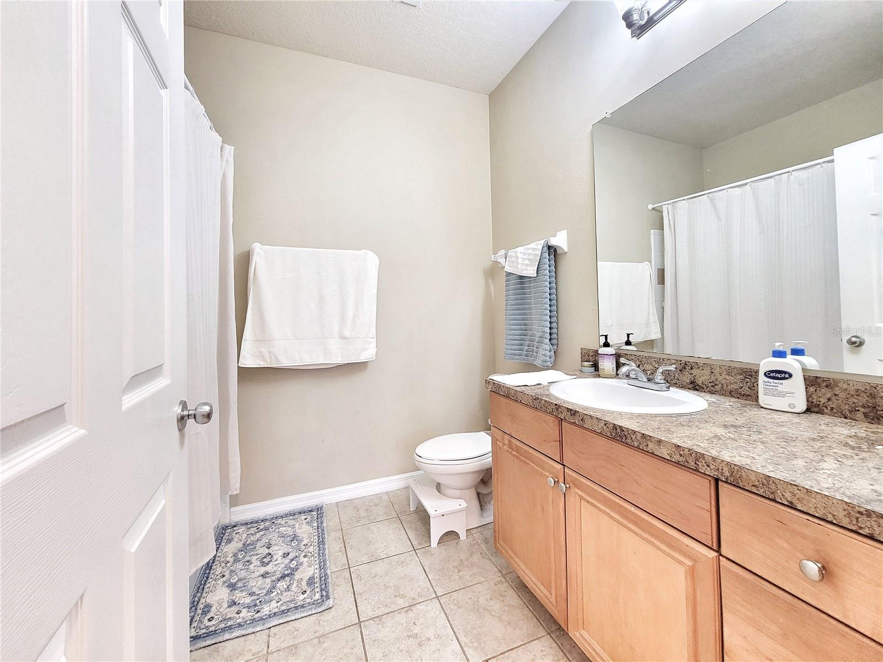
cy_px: 331
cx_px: 442
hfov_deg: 106.2
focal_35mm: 13
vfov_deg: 89.9
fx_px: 332
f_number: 2.2
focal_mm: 2.2
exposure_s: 1/60
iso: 250
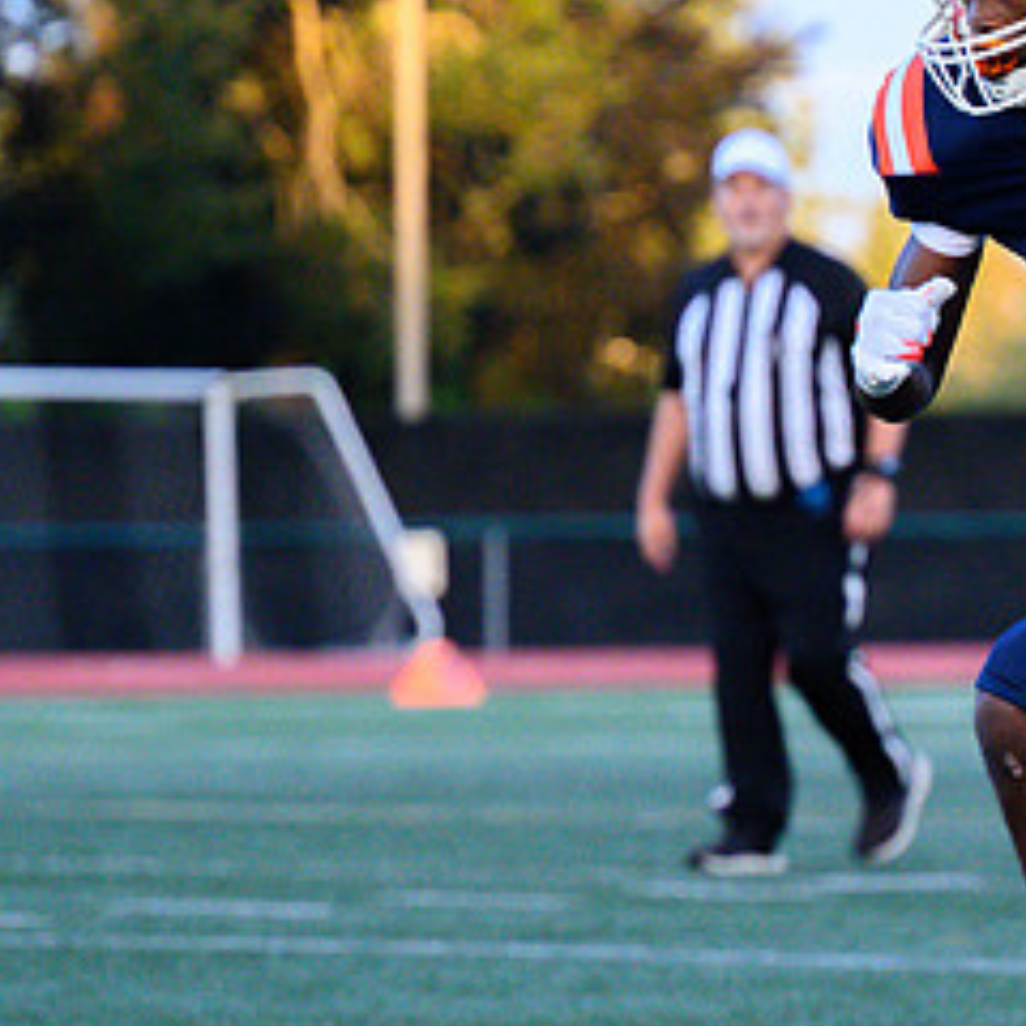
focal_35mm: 399
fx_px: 13380
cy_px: 724
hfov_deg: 4.4
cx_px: 1177
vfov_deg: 4.4
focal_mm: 140
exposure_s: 1/1600
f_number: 4
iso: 4000
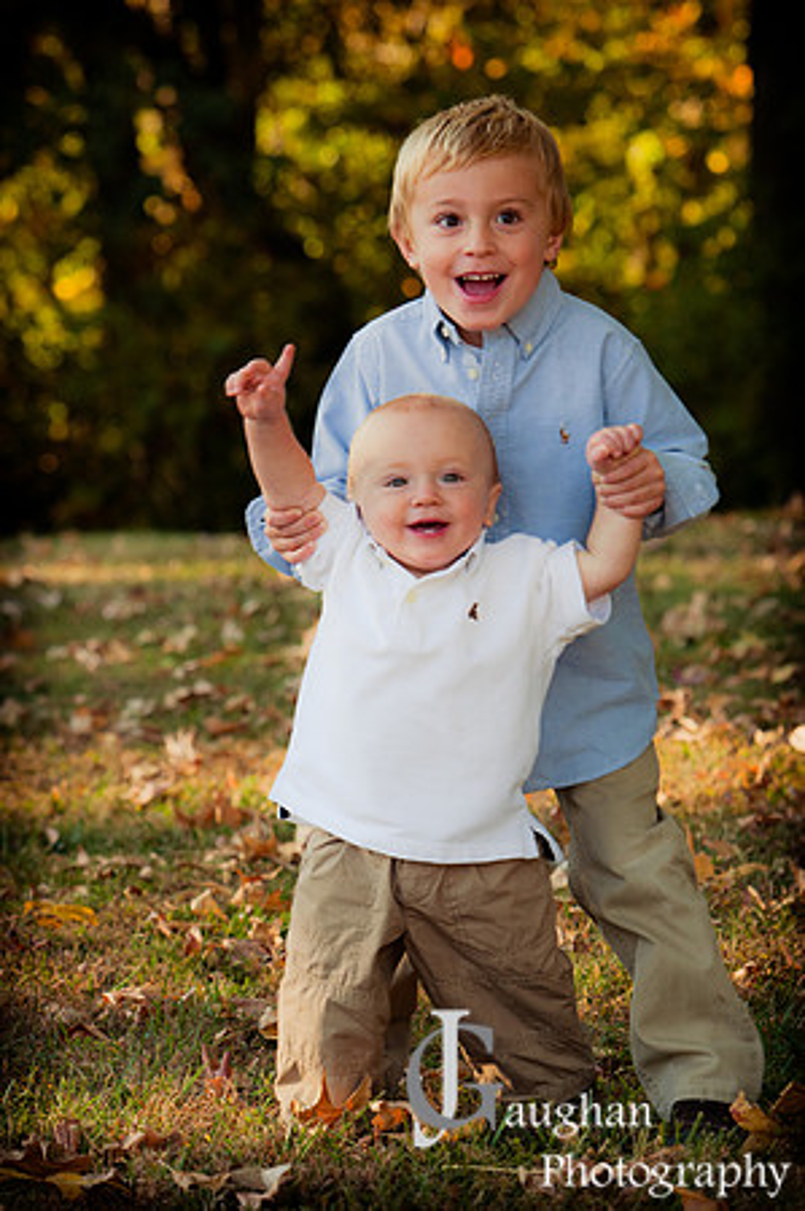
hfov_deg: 7.5
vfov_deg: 11.2
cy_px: 606
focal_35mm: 183
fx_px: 6152
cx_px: 402
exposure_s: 1/320
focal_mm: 122
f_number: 4.5
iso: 640
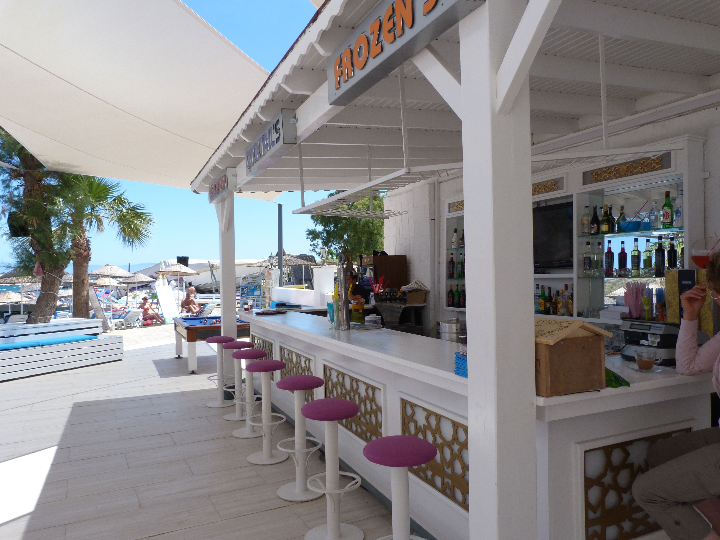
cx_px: 360
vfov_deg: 54.9
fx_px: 520
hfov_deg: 69.4
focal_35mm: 25
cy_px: 270
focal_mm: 4.5
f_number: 5
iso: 80
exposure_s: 1/200
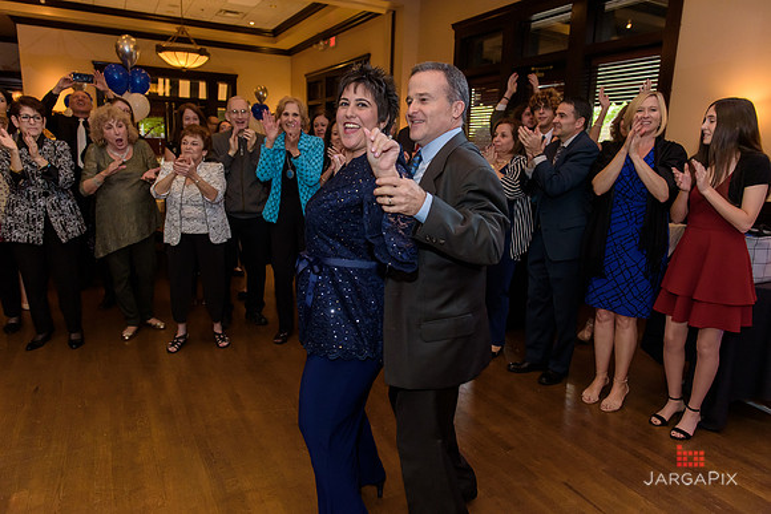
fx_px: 514
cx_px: 386
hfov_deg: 73.7
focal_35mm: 24
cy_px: 257
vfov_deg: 53.2
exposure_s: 1/125
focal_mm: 24
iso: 1600
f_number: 3.2
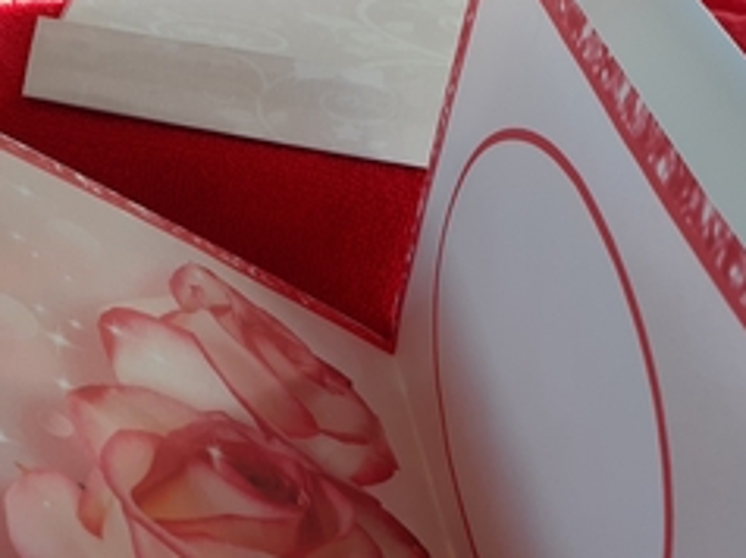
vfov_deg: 28.0
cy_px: 434
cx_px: 348
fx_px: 1098
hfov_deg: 37.5
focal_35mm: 51
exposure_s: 1/50
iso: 40
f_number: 1.9
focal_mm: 3.6
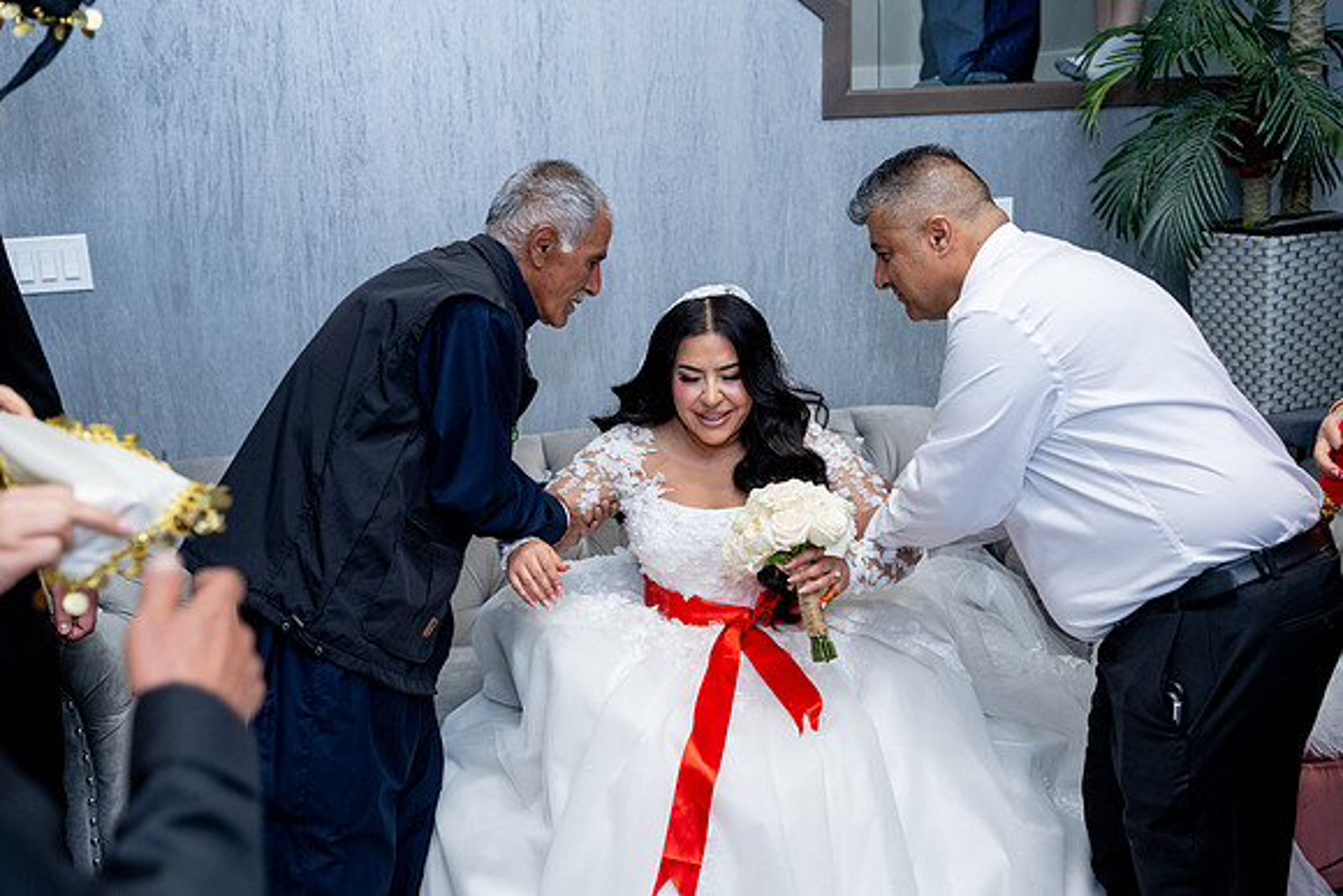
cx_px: 672
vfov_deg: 36.0
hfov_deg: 51.9
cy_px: 448
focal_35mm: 37
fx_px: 1381
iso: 1000
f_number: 2.8
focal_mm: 37
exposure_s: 1/160
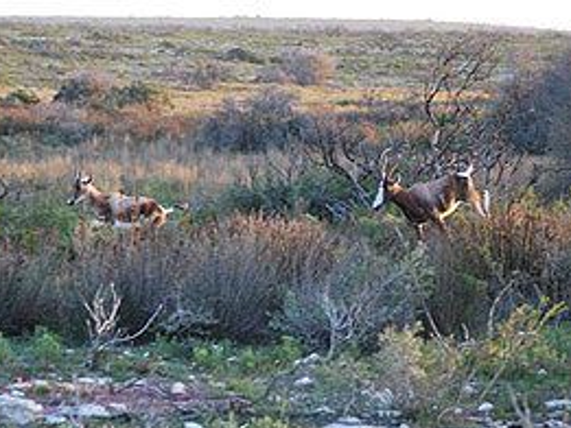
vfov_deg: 6.9
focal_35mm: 214
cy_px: 276
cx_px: 151
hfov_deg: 9.2
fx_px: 3532
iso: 400
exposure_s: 1/125
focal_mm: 86
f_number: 4.5
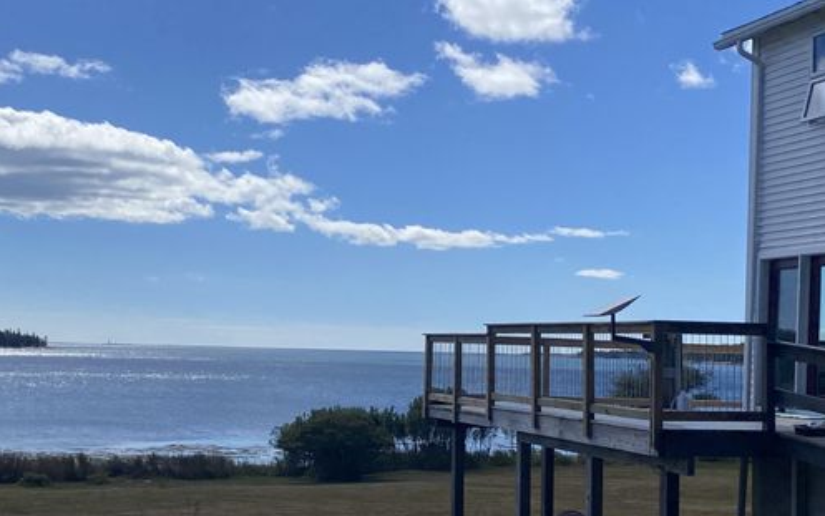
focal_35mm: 48
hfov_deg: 41.8
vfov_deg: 26.9
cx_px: 412
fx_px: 1080
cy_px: 283
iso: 32
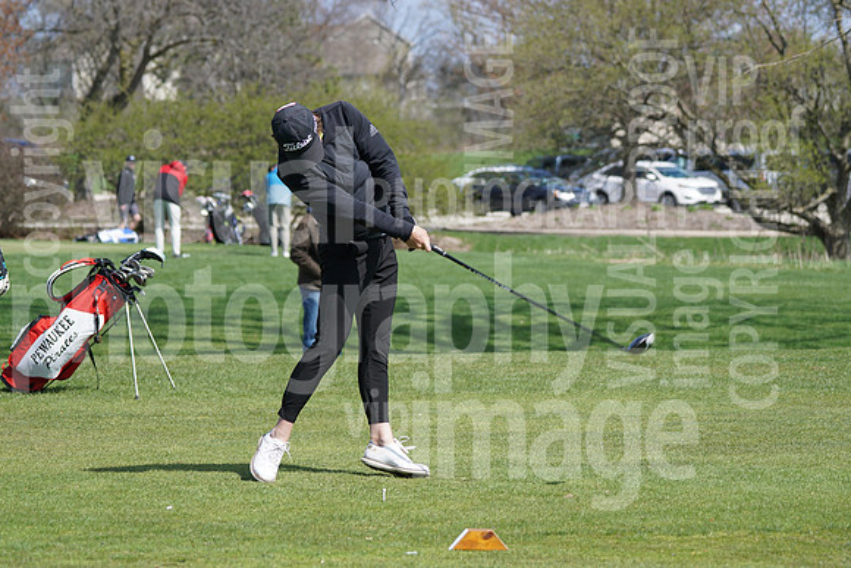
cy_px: 284
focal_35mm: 165
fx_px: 3901
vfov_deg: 8.3
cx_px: 426
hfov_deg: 12.4
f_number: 4.5
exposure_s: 1/1250
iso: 250
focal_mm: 110
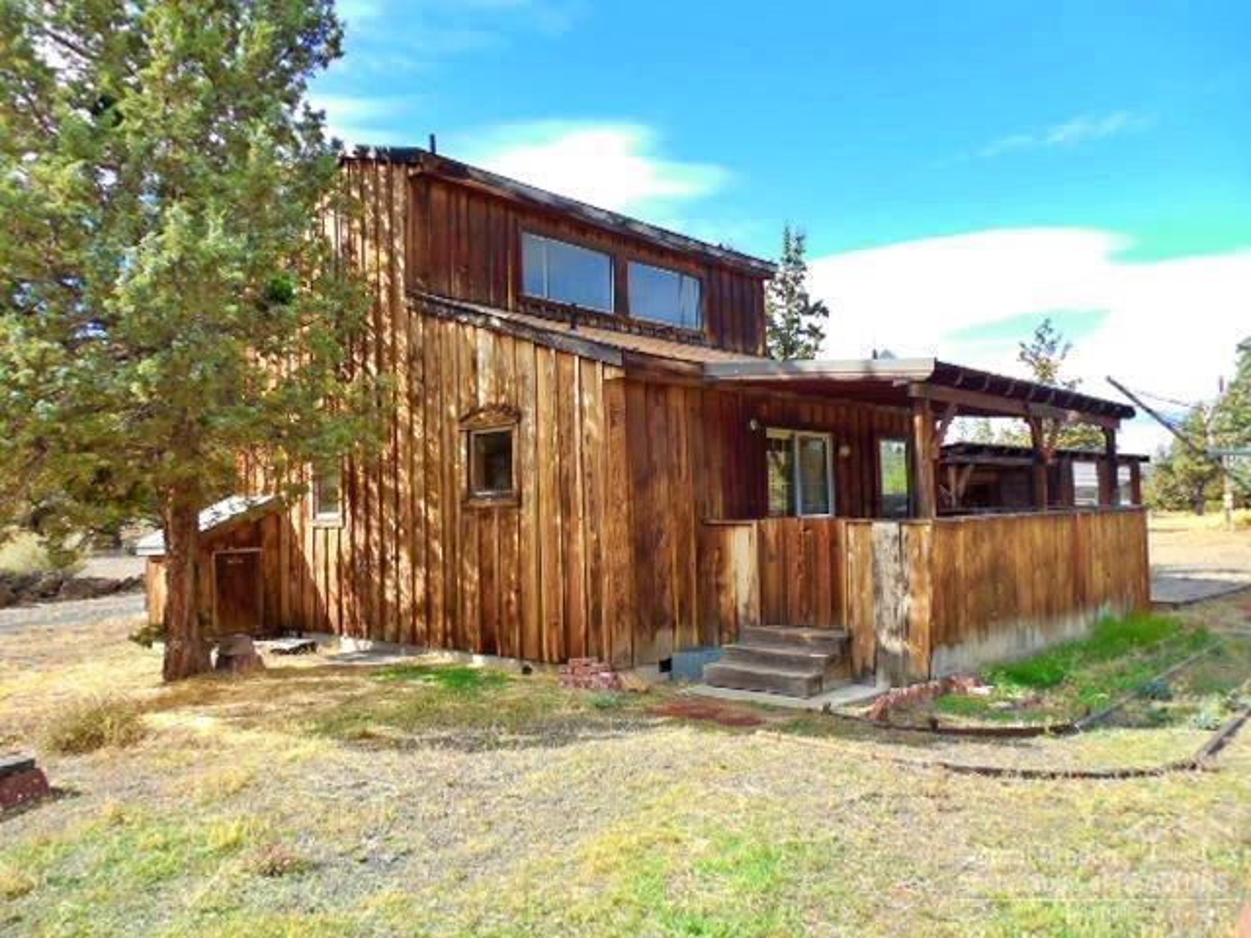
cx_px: 626
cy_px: 469
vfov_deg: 54.9
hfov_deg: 69.4
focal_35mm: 25
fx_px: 903
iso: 125
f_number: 3.3
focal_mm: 4.5
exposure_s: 1/400
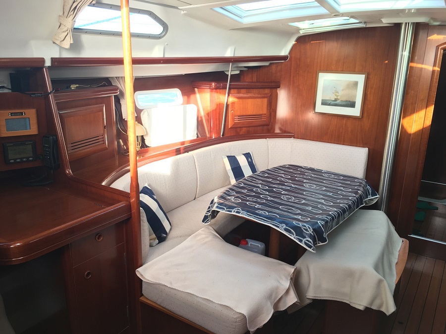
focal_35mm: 29
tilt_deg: -15.9
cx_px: 223
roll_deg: -1.4
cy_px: 167
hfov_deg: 61.7
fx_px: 374
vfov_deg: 48.2
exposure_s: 1/33
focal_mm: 4.15
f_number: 2.2
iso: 32
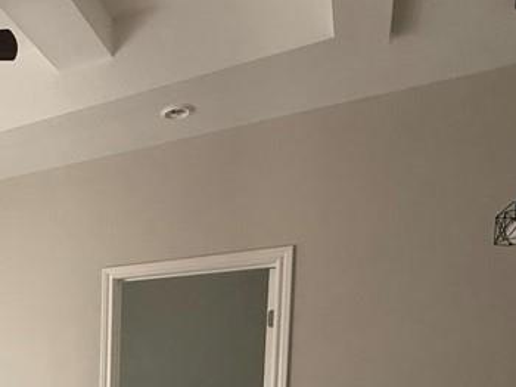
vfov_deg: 30.6
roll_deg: -2.4
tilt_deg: -4.0
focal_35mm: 41
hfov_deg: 38.8
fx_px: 611
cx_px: -35
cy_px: 446
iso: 200
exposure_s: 1/99
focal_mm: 2.22
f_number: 2.2
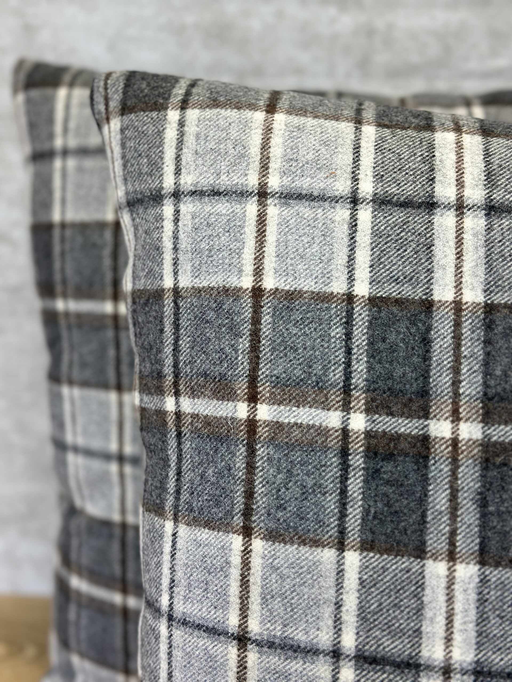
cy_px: 341
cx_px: 256
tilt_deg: -18.4
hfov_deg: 30.3
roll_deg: -1.5
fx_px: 947
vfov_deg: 39.7
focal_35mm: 48
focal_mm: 6.86
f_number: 1.78
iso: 64
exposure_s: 1/120
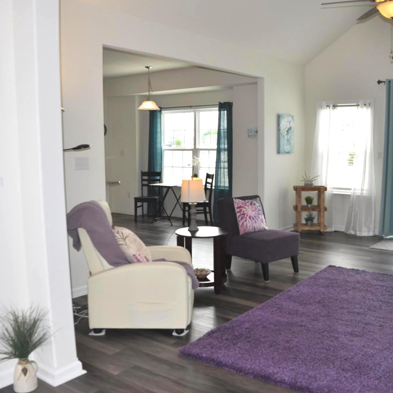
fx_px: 450
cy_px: 197
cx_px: 219
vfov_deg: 47.2
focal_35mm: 35
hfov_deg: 47.1
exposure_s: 1/200
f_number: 4.5
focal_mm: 18
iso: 200
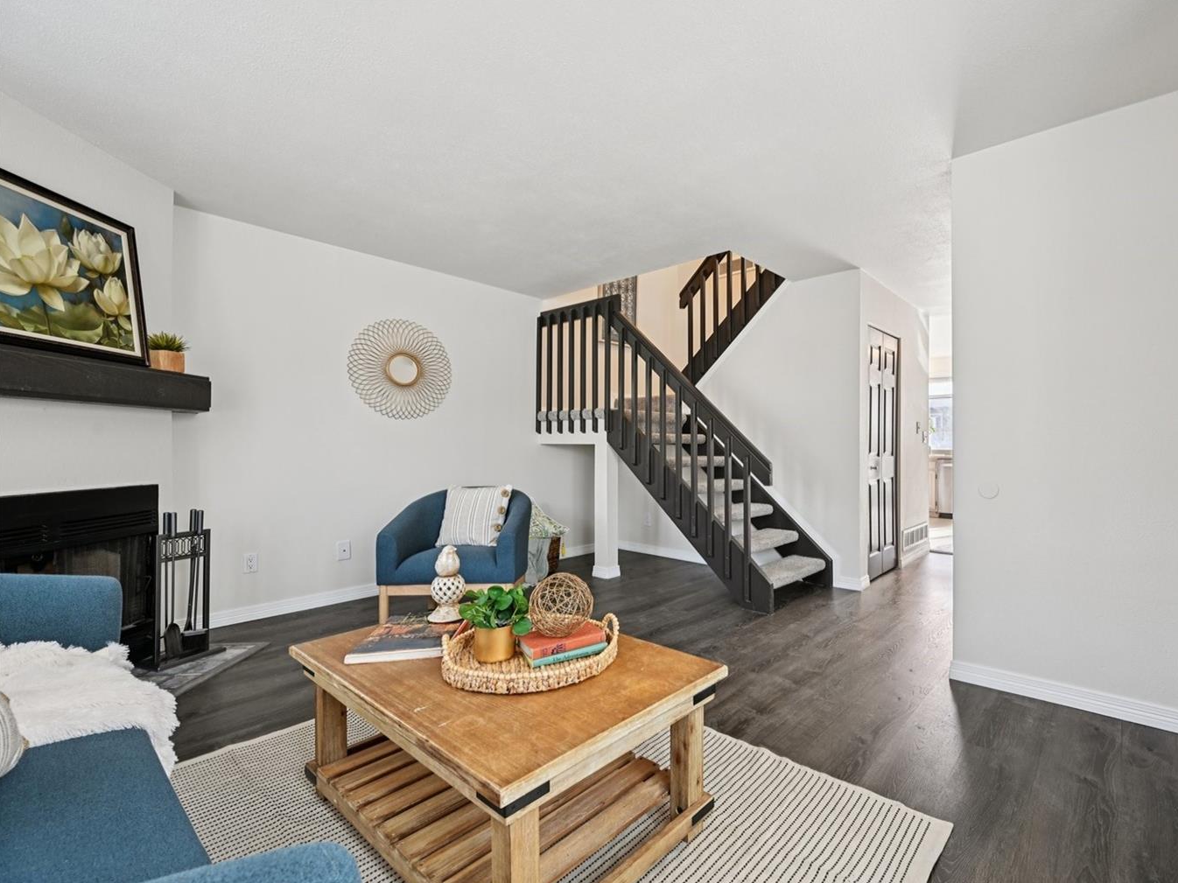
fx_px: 544
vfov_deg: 78.1
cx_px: 697
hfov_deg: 93.5
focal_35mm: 16
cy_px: 432
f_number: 8
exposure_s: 1/13
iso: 400
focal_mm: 14
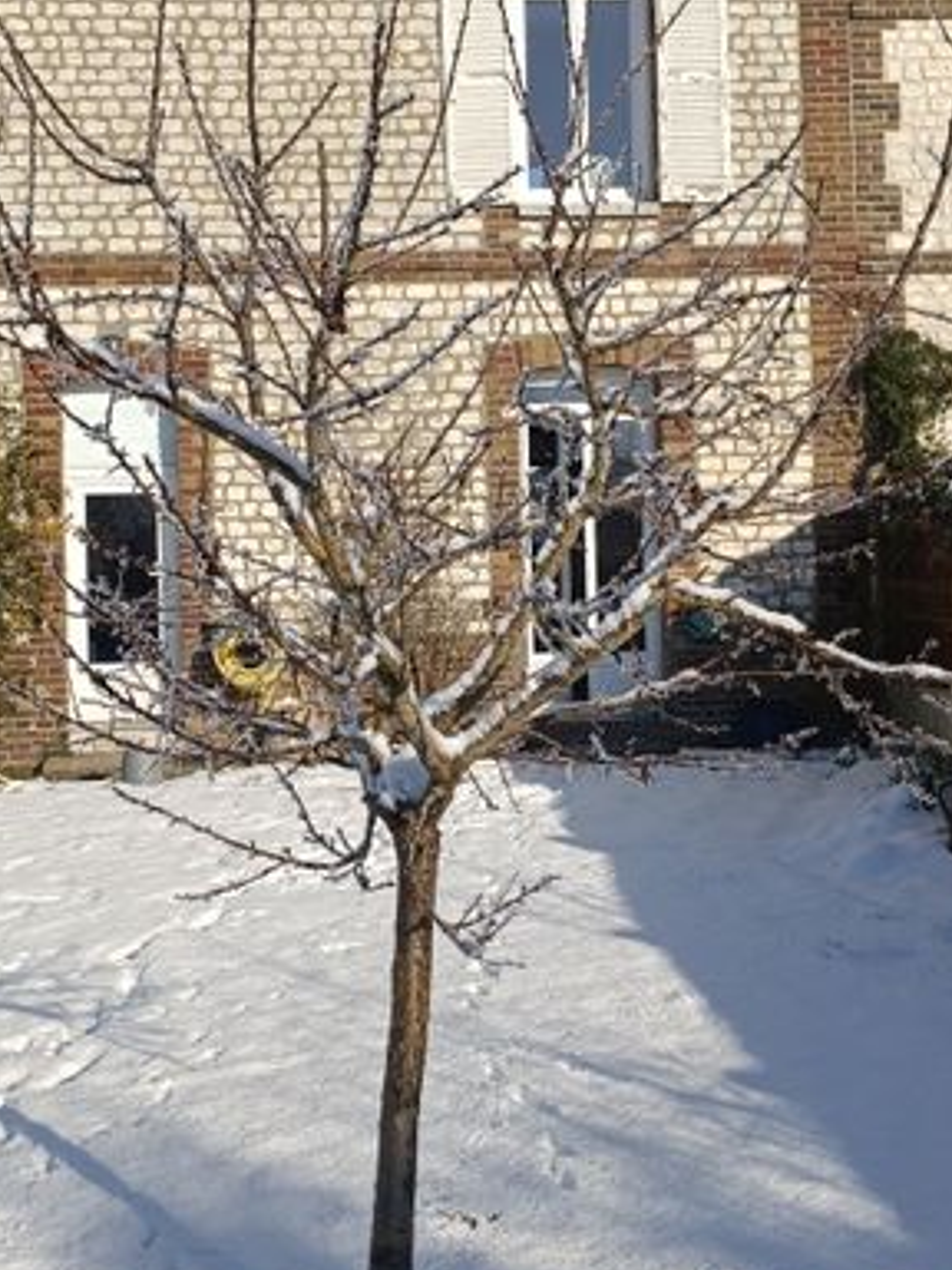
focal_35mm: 50
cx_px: 390
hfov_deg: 29.1
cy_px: 575
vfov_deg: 38.2
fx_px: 1833
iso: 52
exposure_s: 1/1088
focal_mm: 6.14
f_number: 1.65
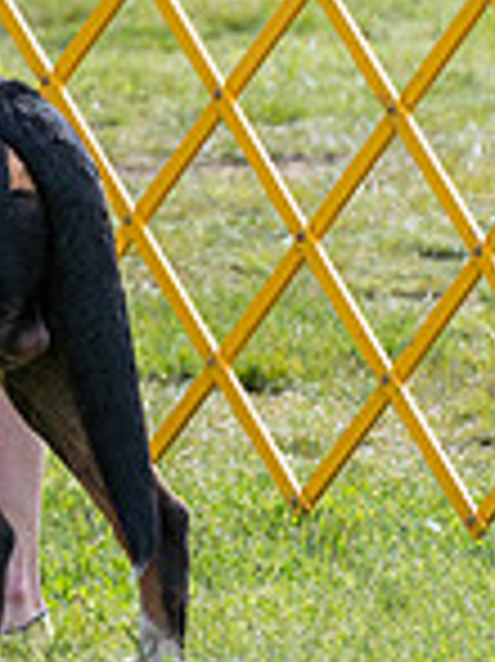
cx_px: -666
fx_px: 18311
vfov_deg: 2.1
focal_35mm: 959
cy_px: -221
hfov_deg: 1.5
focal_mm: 192
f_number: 5.6
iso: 400
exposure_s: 1/1250
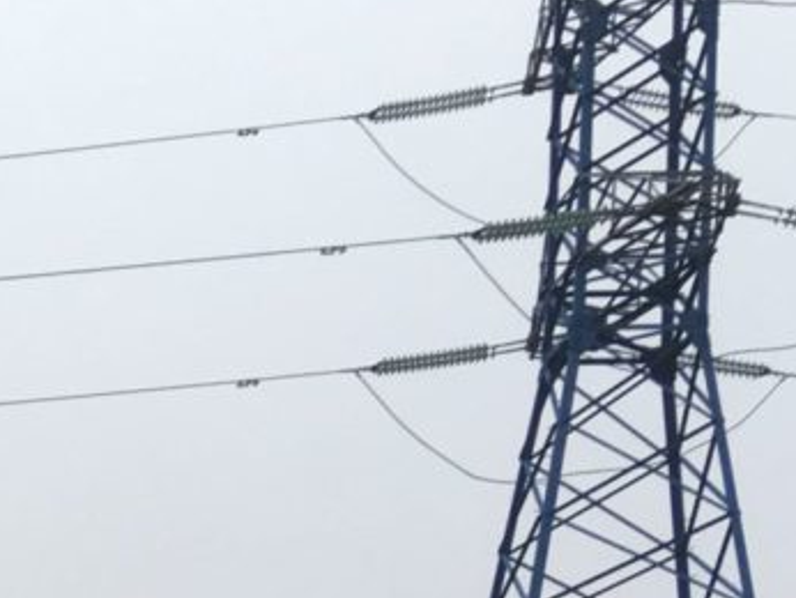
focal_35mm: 134
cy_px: 1249
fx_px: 3083
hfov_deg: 12.9
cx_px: -764
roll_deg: -1.3
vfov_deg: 10.1
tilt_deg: -1.0
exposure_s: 1/100
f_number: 2.2
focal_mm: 4.15
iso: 32
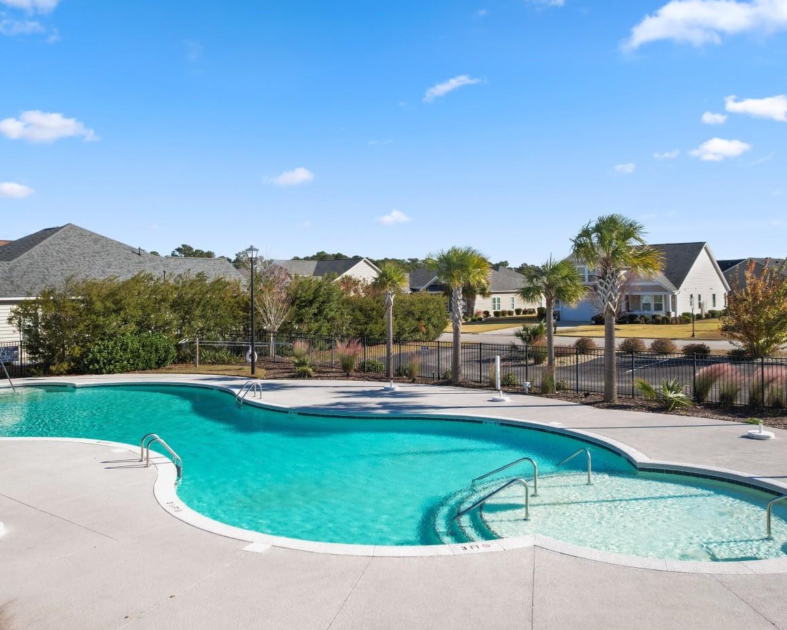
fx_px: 676
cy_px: 270
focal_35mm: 29
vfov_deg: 49.8
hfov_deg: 60.4
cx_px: 371
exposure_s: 1/180
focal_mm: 8.38
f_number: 2.8
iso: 100
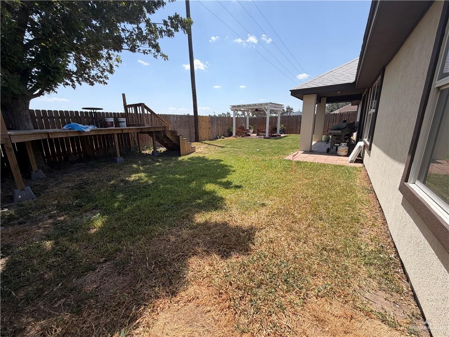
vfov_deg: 85.7
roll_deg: +1.9
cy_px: 168
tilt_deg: -13.9
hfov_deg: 102.1
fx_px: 182
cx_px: 224
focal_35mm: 14
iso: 25
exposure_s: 1/770
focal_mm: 2.22
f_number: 2.2
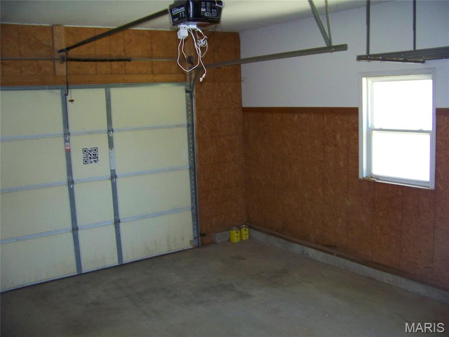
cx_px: 224
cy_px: 168
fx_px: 467
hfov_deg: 51.4
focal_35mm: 36
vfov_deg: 39.7
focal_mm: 5.85
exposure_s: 1/30
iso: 200
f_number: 2.8
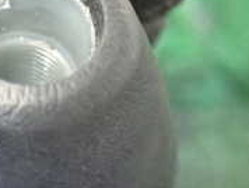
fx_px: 727
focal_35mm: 101
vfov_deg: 14.5
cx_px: 18
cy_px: 14
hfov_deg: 19.0
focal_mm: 5.4
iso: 800
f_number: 2.3
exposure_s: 1/100
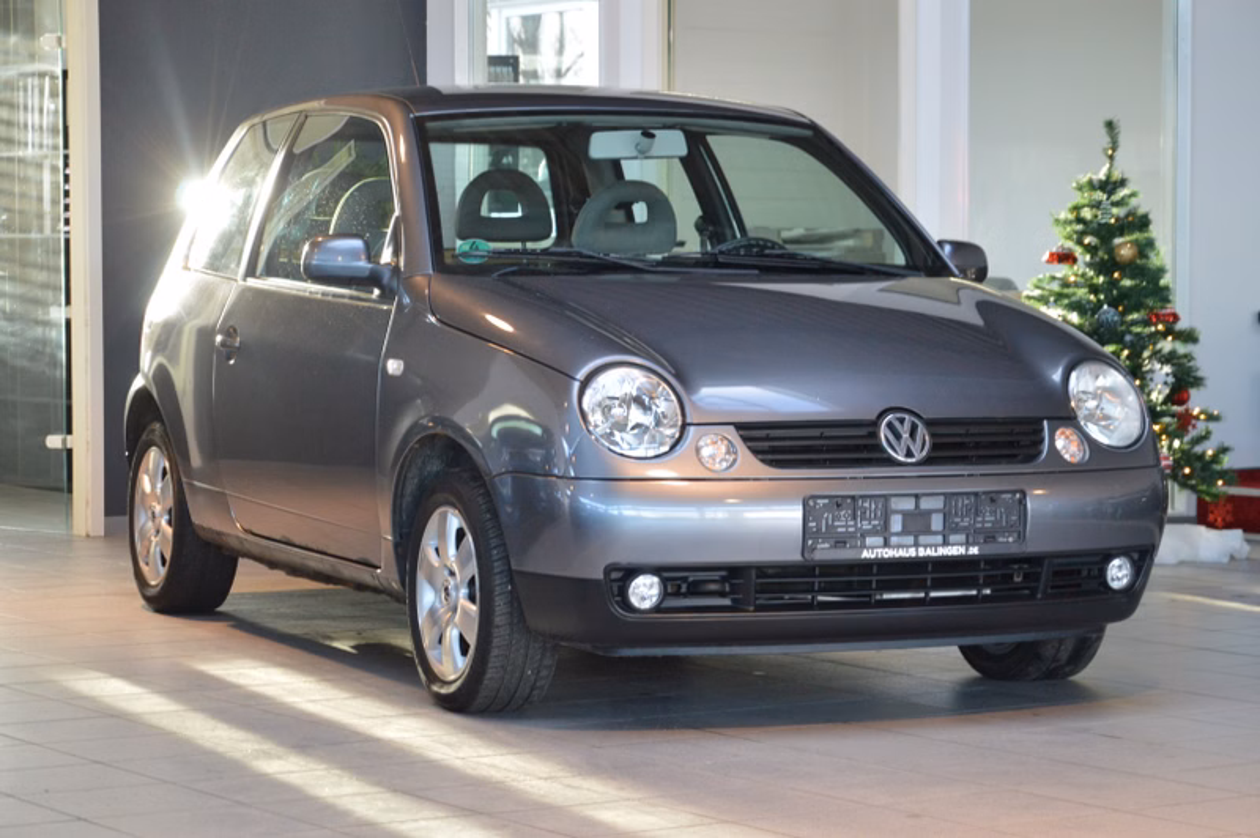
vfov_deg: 13.8
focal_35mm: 99
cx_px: 630
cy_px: 419
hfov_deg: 20.6
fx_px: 3462
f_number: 5.3
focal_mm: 66
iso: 1100
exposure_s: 1/60
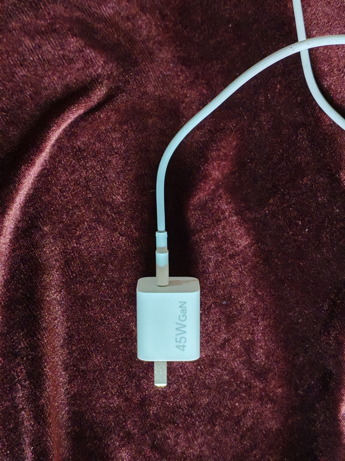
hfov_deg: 27.0
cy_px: 230
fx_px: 718
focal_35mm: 54
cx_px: 172
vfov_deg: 35.5
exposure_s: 1/100
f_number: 1.95
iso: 500
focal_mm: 5.52
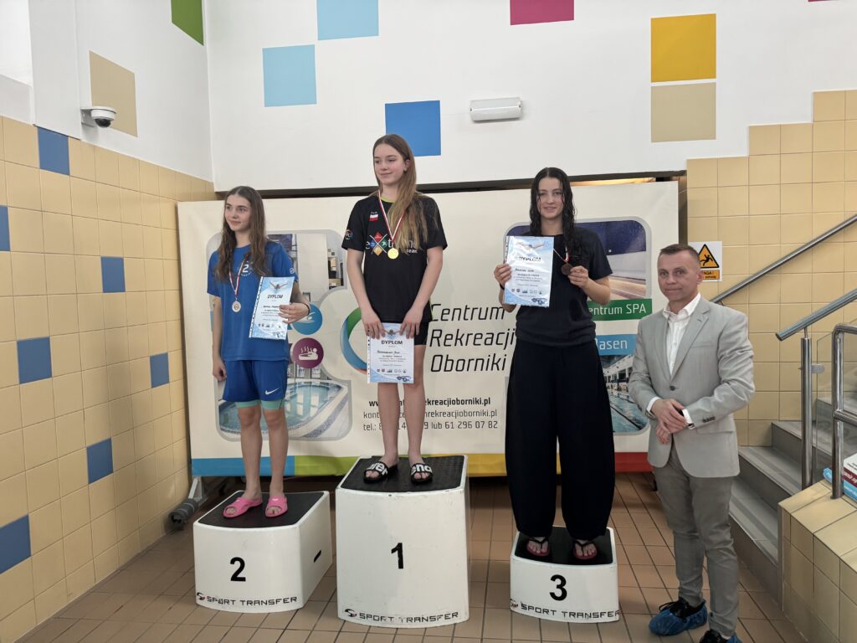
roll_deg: +1.3
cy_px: 322
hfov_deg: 71.6
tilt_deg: -2.3
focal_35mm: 24
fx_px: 594
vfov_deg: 56.8
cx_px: 428
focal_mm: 6.76
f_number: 1.78
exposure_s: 1/50
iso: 250
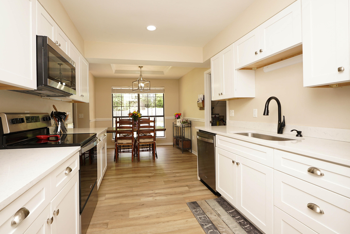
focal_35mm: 17
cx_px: 165
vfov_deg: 70.5
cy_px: 115
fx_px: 165
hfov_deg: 93.2
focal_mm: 10
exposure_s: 1/60
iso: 100
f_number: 4
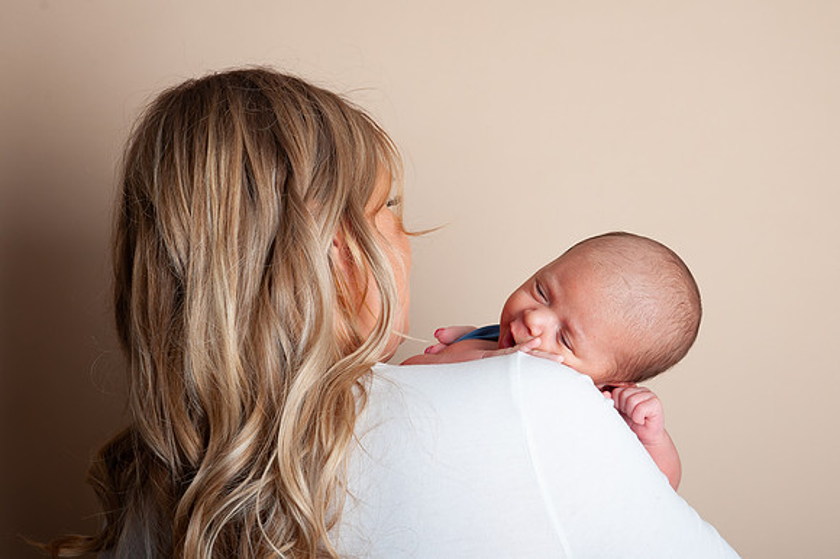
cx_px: 474
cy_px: 307
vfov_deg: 19.6
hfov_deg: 29.1
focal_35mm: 69
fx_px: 1618
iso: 400
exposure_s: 1/200
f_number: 9
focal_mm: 56
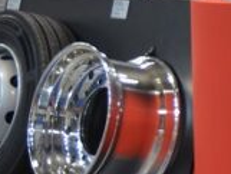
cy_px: -24
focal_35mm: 220
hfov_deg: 8.2
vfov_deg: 6.7
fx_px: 1469
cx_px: 565
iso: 400
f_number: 4.5
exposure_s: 1/80
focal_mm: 24
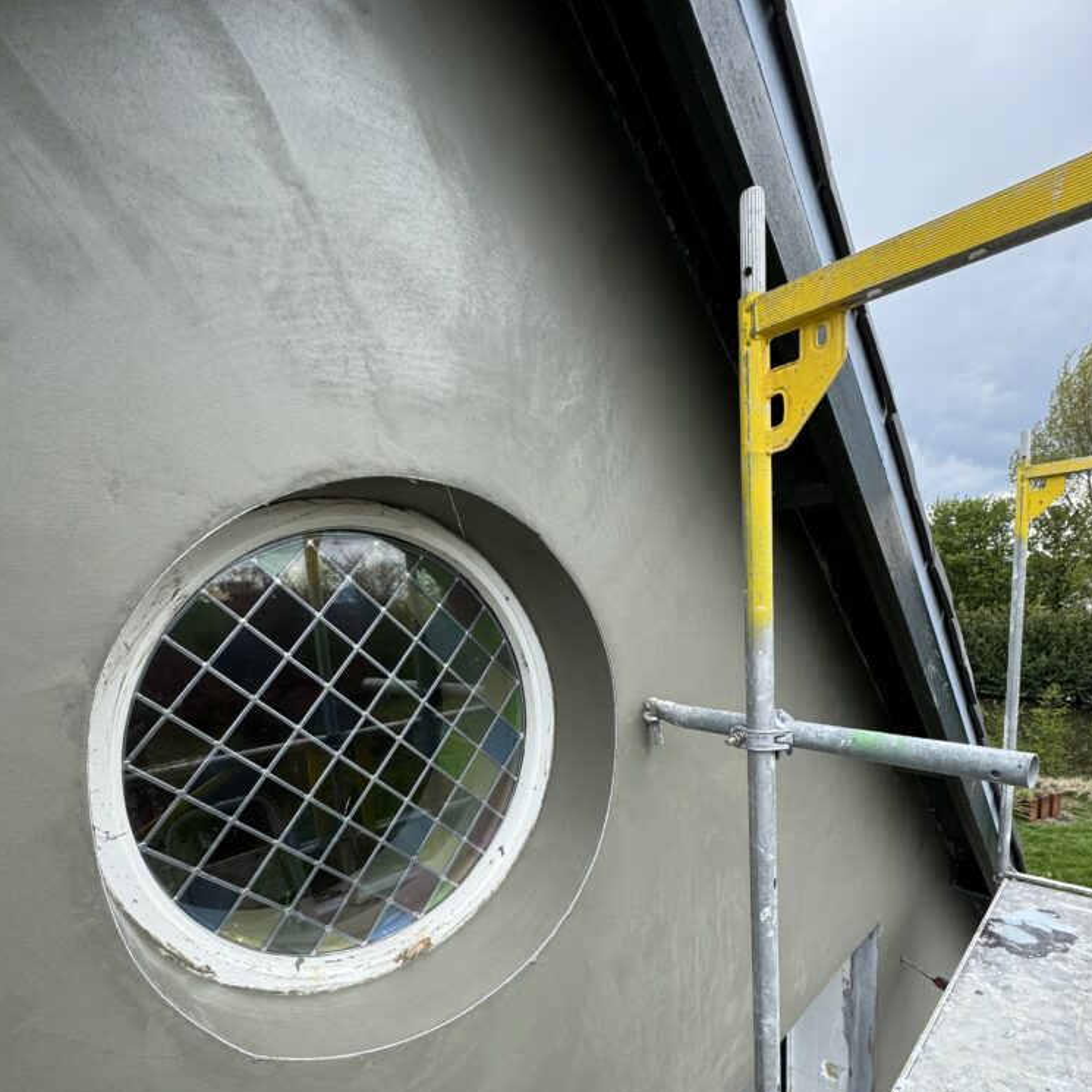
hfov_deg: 84.0
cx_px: 536
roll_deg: +3.2
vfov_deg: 82.2
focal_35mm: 17
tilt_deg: -9.1
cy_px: 690
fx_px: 607
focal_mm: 2.22
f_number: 2.2
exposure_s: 1/384
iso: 40
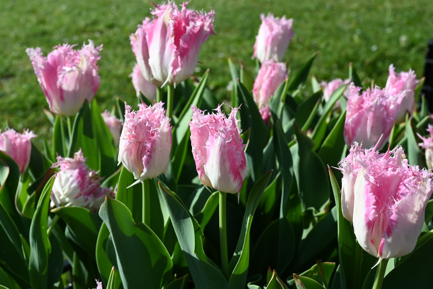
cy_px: 144
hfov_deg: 39.6
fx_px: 601
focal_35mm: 50
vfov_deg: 27.0
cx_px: 216
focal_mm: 50
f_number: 13
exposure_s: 1/800
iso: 640
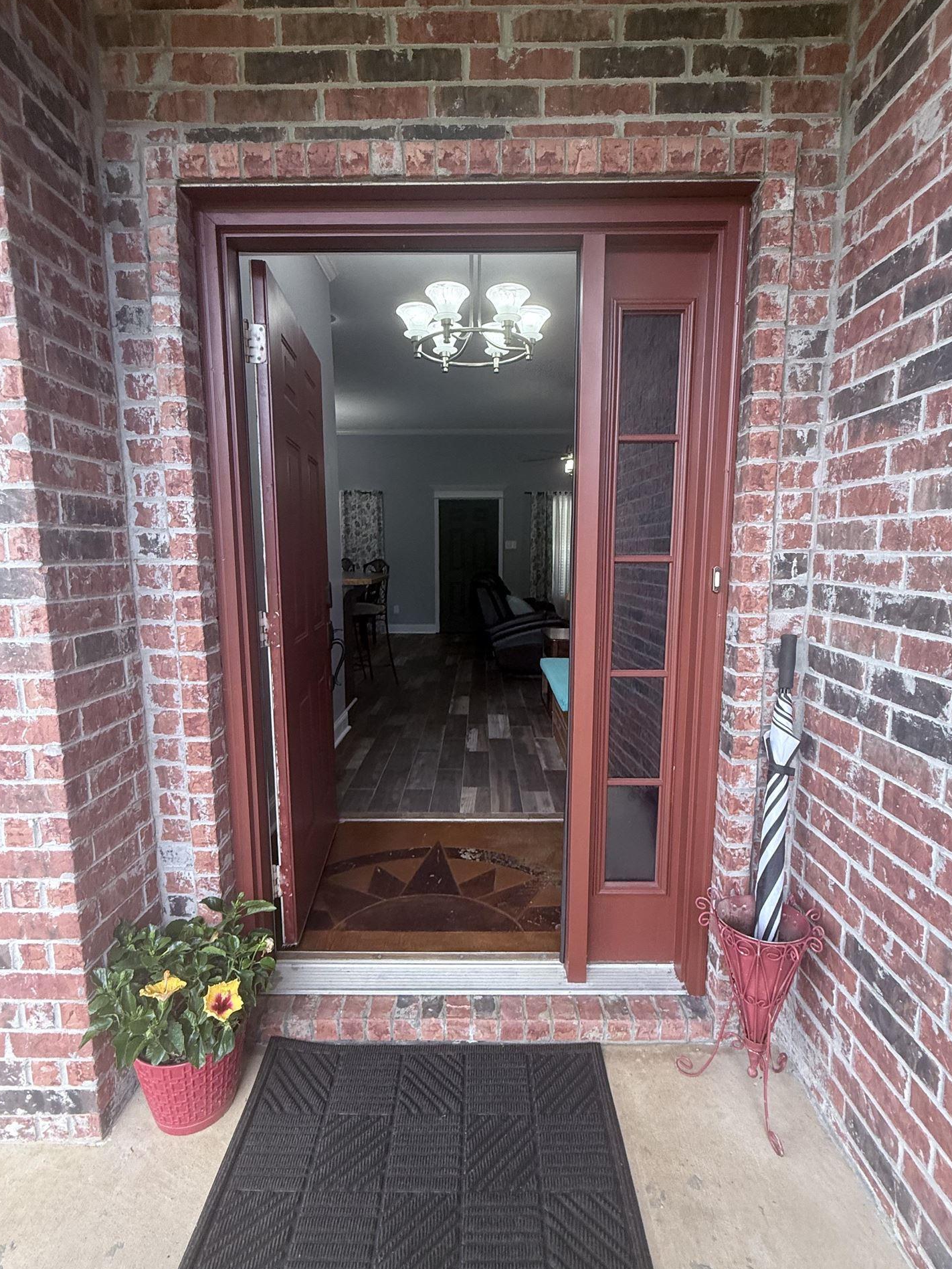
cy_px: 646
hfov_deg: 74.7
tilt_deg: -6.2
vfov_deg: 91.0
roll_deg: -0.5
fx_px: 623
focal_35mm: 17
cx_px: 478
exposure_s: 1/120
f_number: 2.2
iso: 160
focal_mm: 2.22
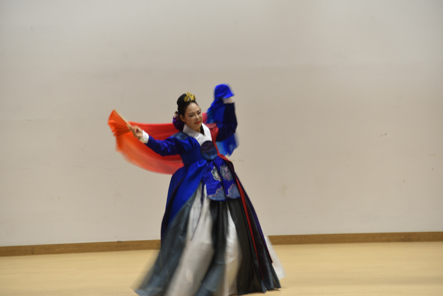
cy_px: 148
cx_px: 222
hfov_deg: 14.7
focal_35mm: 140
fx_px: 1723
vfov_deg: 9.8
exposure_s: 1/13
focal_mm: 140
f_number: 5.6
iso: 400
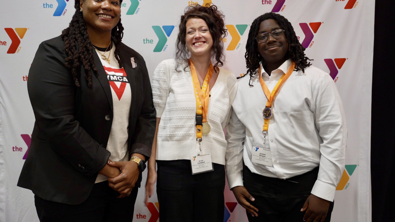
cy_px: 93
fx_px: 377
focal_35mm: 36
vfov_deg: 32.8
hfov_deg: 55.3
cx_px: 199
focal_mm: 34
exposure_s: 1/100
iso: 1600
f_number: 2.8
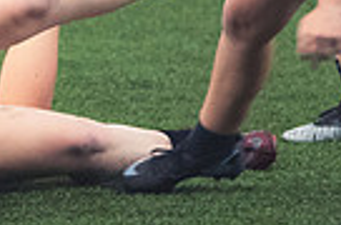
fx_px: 7258
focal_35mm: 768
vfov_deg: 1.8
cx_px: -241
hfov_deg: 2.7
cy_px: 132
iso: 4000
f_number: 2.8
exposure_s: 1/320
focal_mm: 120
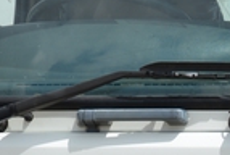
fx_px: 1607
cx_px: 360
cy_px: 250
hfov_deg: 8.0
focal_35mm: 251
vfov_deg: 5.4
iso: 100
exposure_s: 1/320
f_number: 9
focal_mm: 35
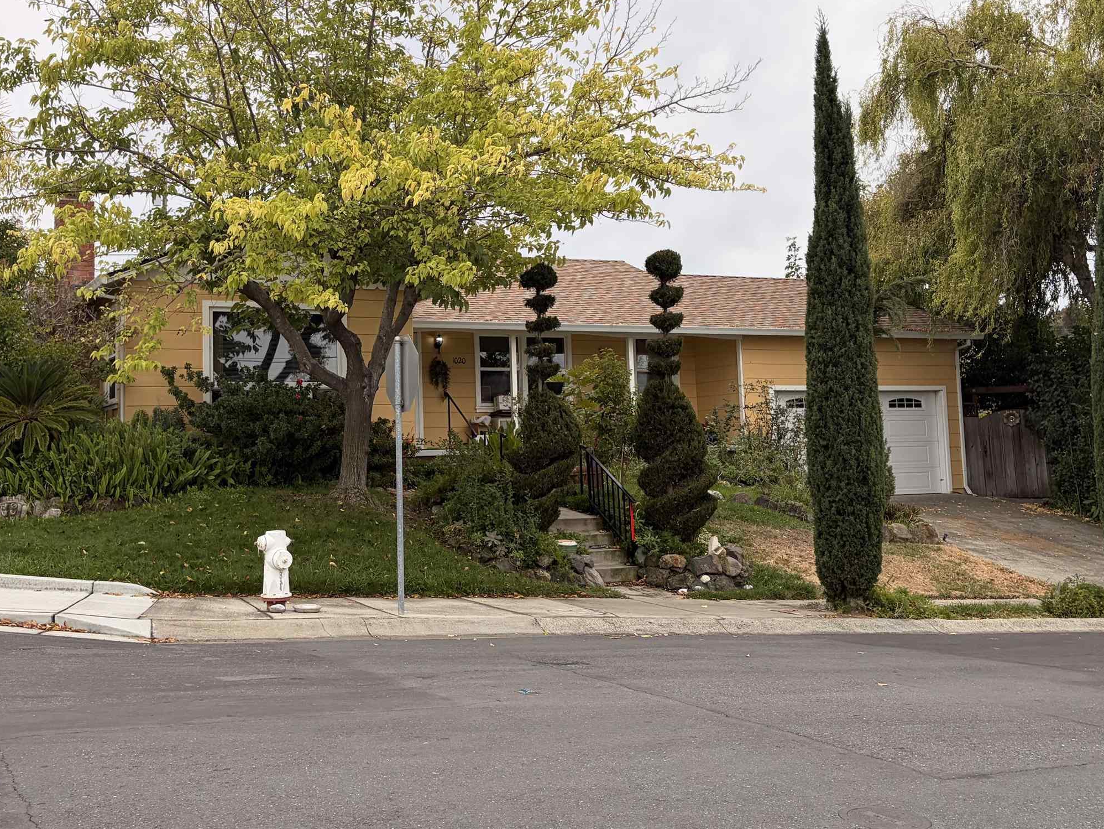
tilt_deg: +6.7
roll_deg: +1.9
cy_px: 343
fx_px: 1276
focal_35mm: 40
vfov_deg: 35.9
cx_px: 426
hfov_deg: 46.5
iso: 50
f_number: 1.6
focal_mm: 5.96
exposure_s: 1/1393
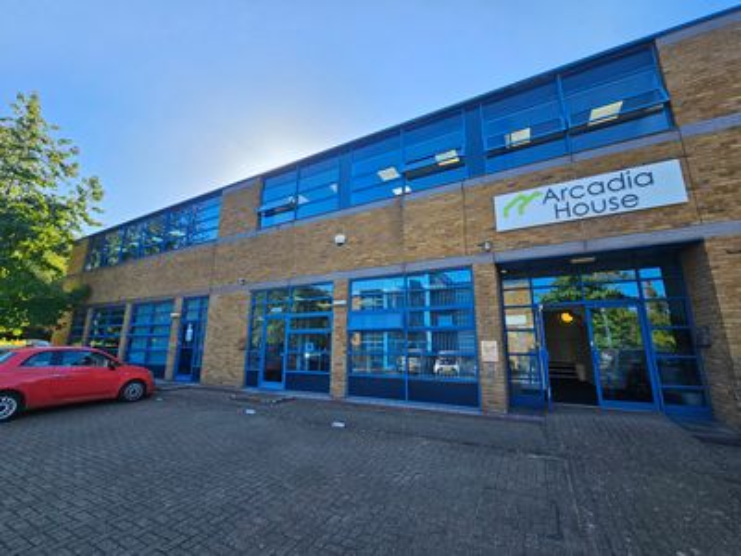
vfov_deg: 89.9
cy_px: 278
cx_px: 370
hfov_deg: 106.2
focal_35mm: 13
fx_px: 278
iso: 50
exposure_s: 1/511
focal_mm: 2.2
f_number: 2.2
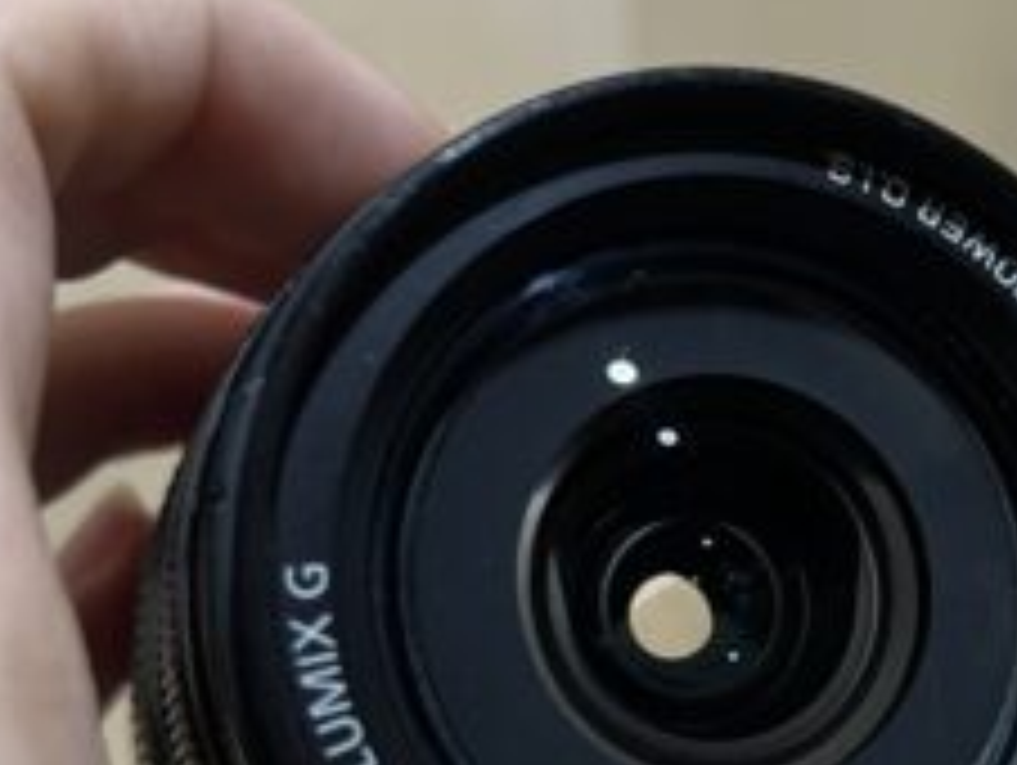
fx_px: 2029
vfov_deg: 21.3
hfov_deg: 27.8
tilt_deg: -15.2
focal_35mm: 69
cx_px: 752
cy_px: 490
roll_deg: +2.7
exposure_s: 1/50
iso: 160
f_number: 1.5
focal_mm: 5.7
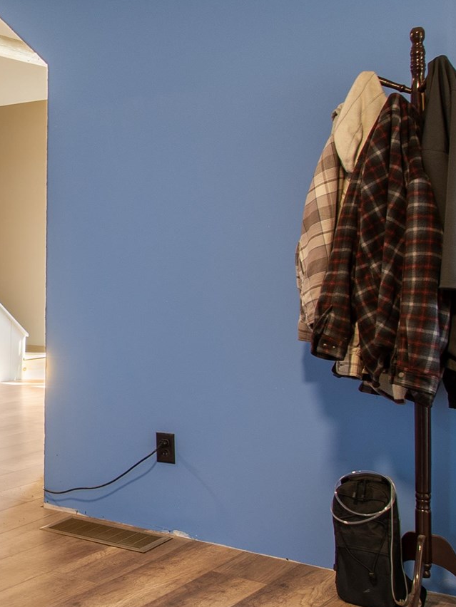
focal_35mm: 52
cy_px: 257
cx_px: -186
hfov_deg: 23.6
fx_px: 913
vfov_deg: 36.7
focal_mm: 10
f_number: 8
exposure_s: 1/3
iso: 100
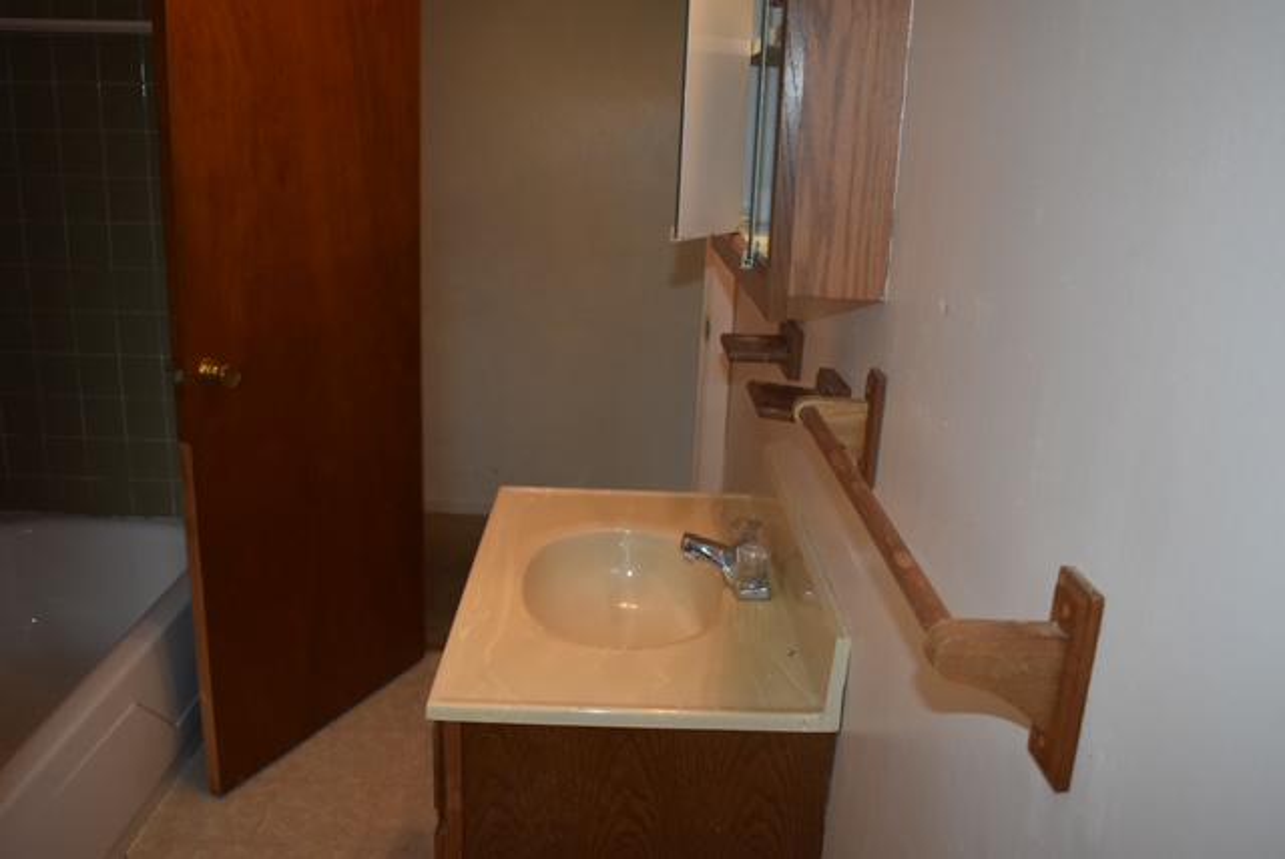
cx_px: 642
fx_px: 1072
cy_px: 430
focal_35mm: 30
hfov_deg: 61.9
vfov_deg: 43.7
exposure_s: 1/125
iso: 900
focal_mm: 20
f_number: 3.8
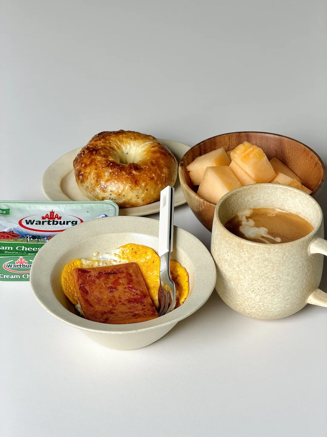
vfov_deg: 19.6
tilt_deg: -35.9
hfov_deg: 14.8
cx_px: 164
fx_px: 1260
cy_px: 218
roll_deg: -0.2
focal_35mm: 100
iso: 64
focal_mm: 16.89
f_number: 2.8
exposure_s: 1/121
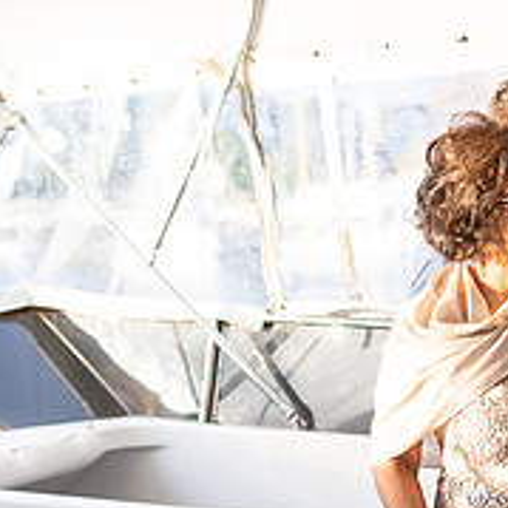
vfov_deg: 20.9
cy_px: 288
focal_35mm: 83
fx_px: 1378
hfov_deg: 20.3
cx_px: 485
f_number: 1.4
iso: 125
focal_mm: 24
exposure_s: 1/1000
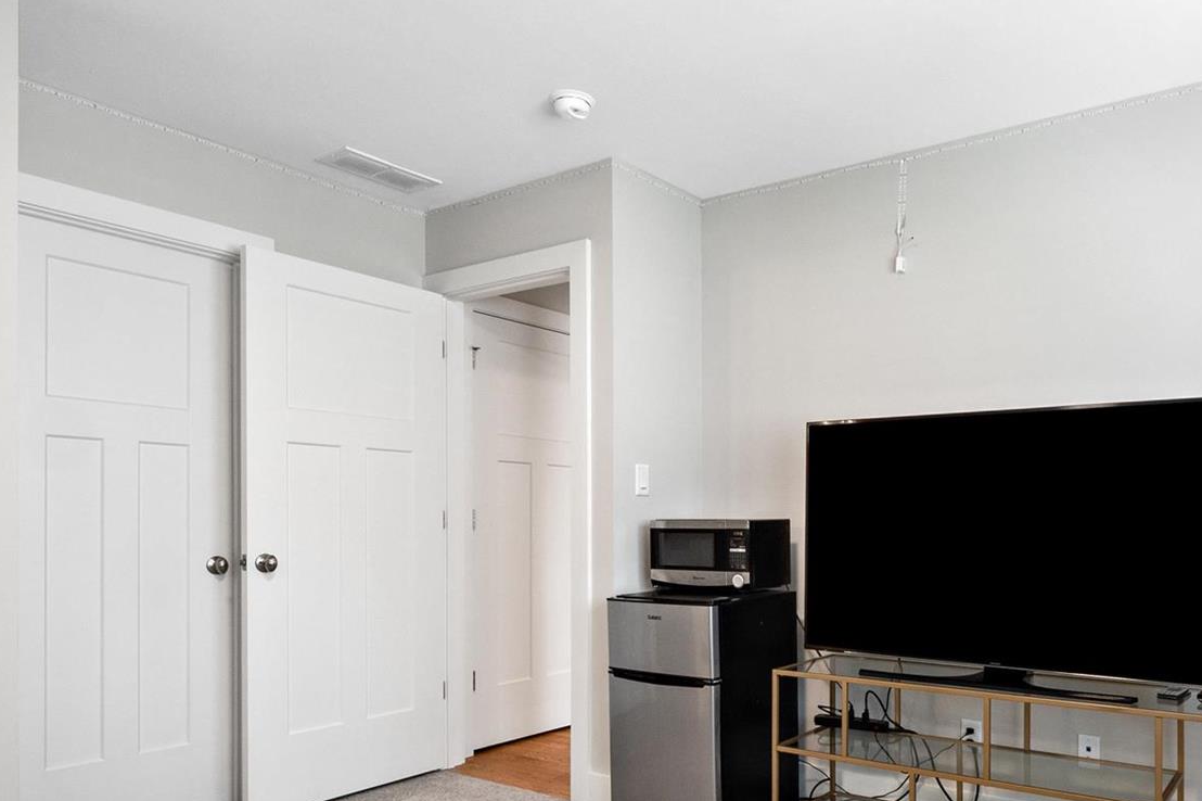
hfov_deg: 67.5
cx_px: 801
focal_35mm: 26
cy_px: 532
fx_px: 868
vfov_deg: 48.7
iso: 400
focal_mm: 9
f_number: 8
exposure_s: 1/13
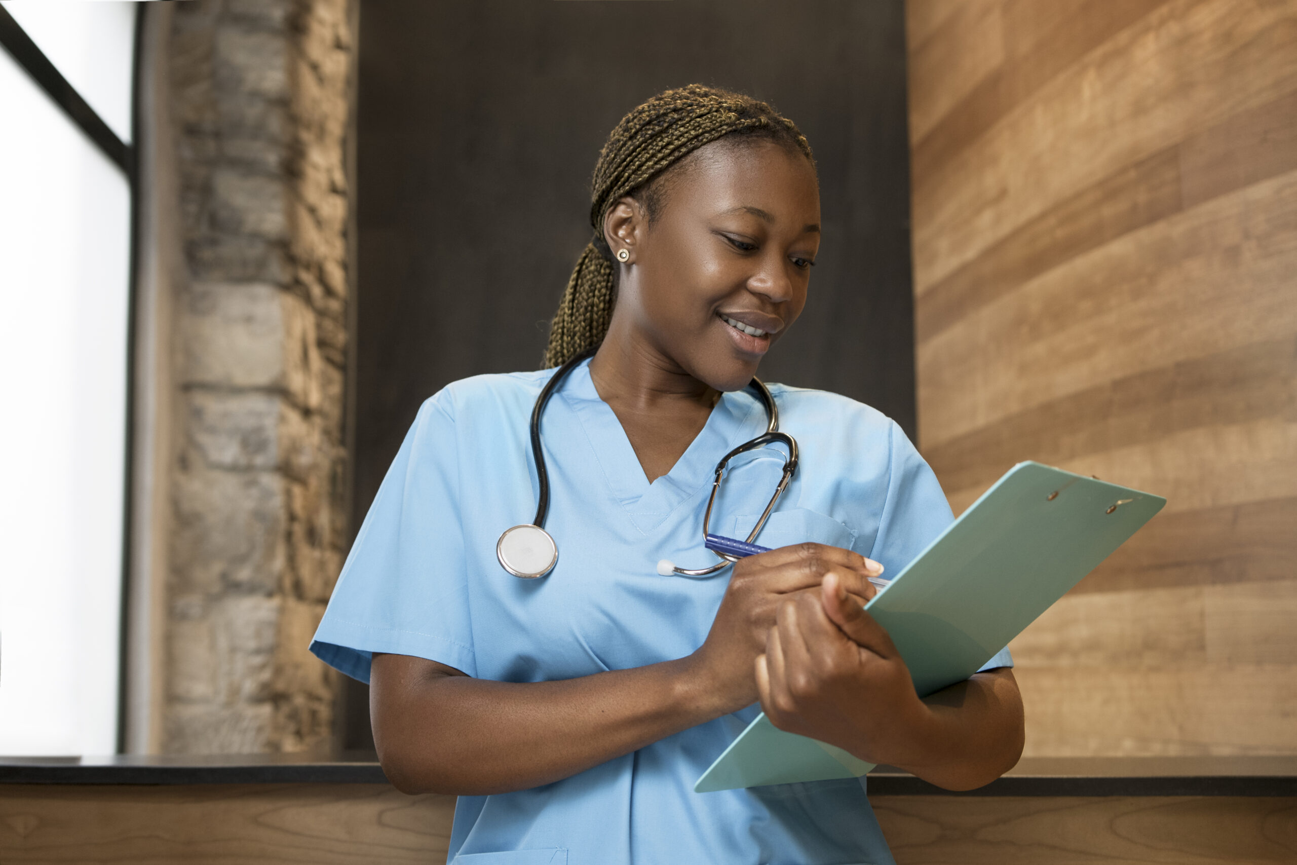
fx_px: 1261
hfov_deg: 54.4
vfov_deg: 37.9
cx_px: 648
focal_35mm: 35
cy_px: 432
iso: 640
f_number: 2.8
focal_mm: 35
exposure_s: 1/125
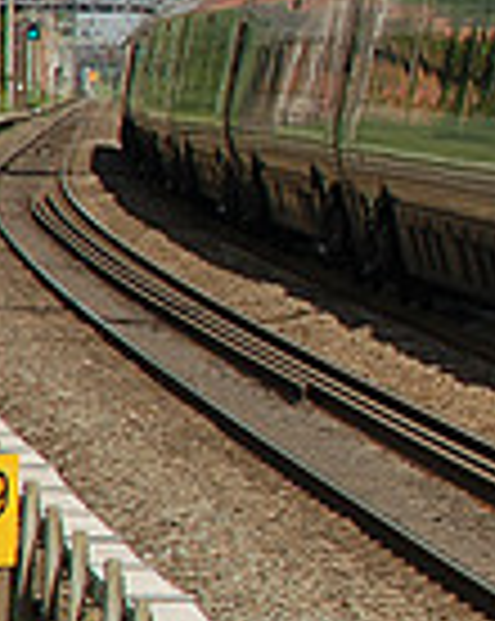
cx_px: 1228
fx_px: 7617
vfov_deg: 4.7
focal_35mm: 415
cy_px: 202
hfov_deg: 3.7
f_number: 4.5
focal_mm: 70
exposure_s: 1/1250
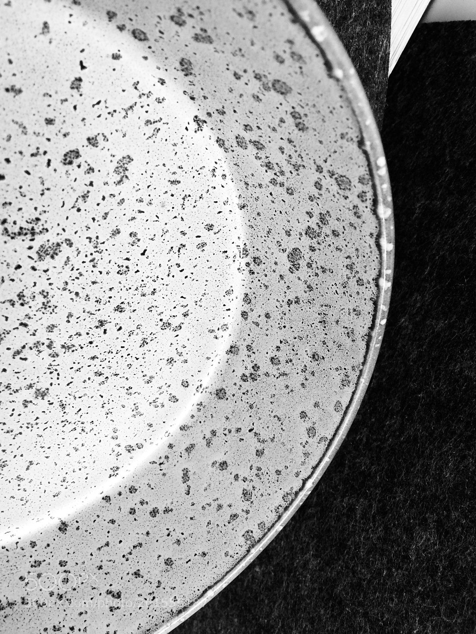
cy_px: 317
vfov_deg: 61.7
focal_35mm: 29
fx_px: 532
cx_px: 238
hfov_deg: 48.2
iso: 50
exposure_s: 1/33
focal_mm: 4.15
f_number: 2.2
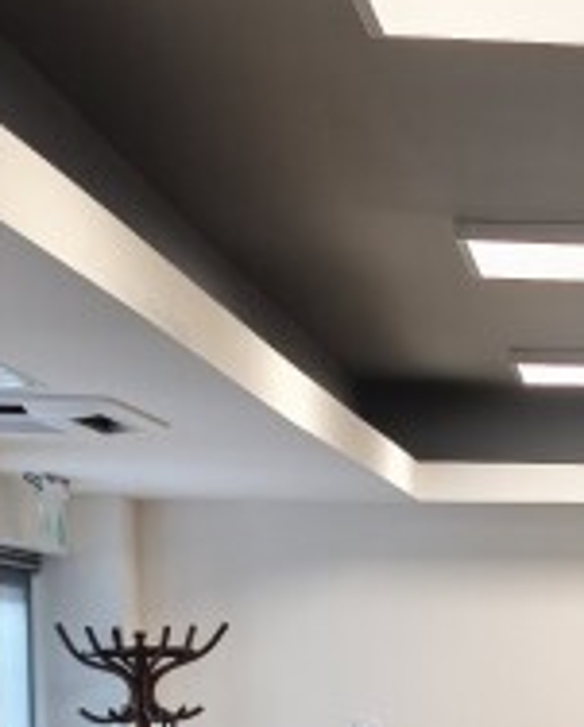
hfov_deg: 11.0
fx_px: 2629
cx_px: 1319
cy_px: 785
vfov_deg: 15.4
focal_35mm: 122
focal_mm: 6.57
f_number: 1.6
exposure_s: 1/100
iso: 320
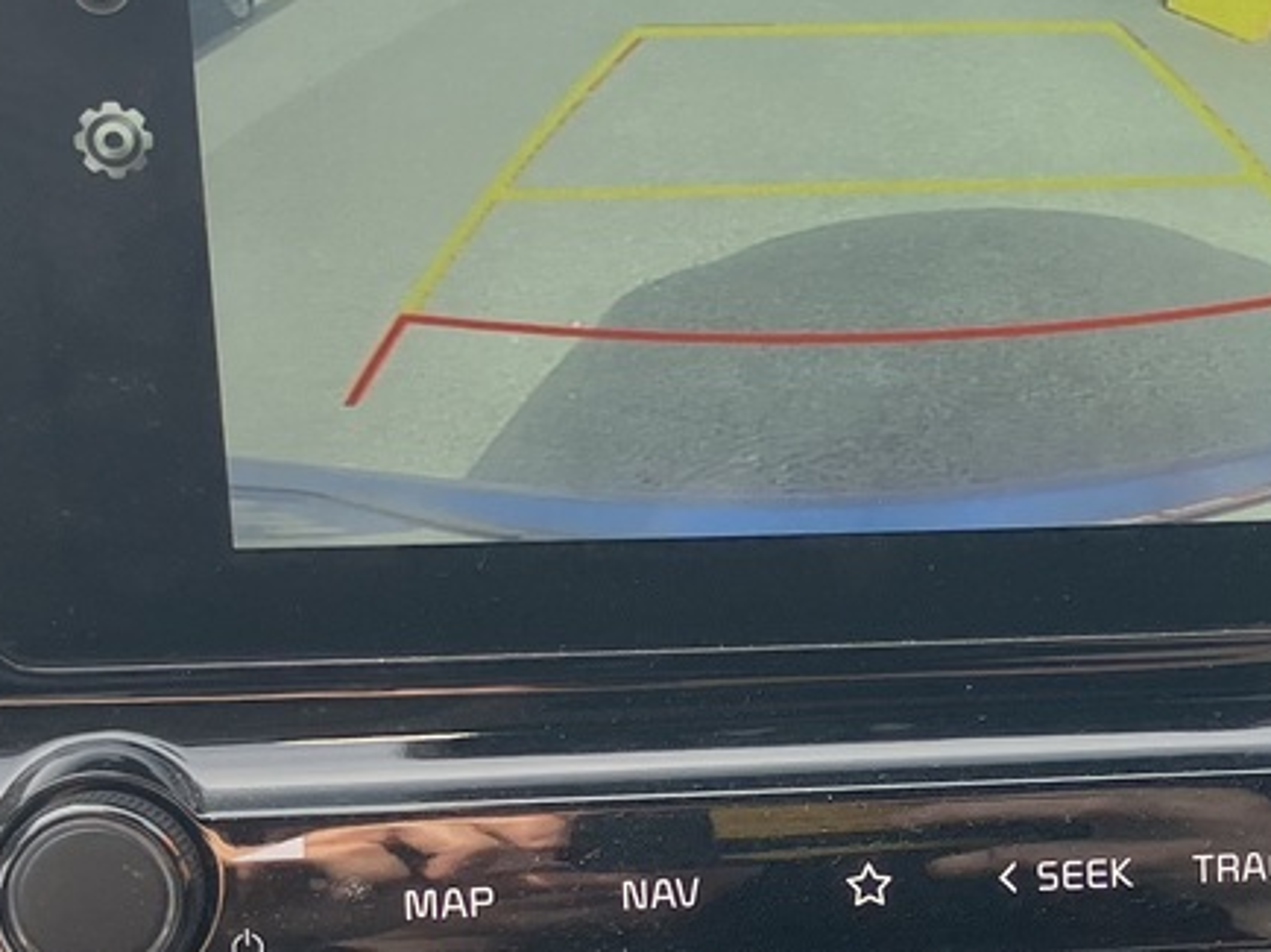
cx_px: 1081
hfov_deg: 20.8
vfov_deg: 15.7
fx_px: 3413
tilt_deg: -27.4
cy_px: 797
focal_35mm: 93
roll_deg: -2.6
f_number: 1.8
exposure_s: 1/162
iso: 32
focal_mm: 3.99
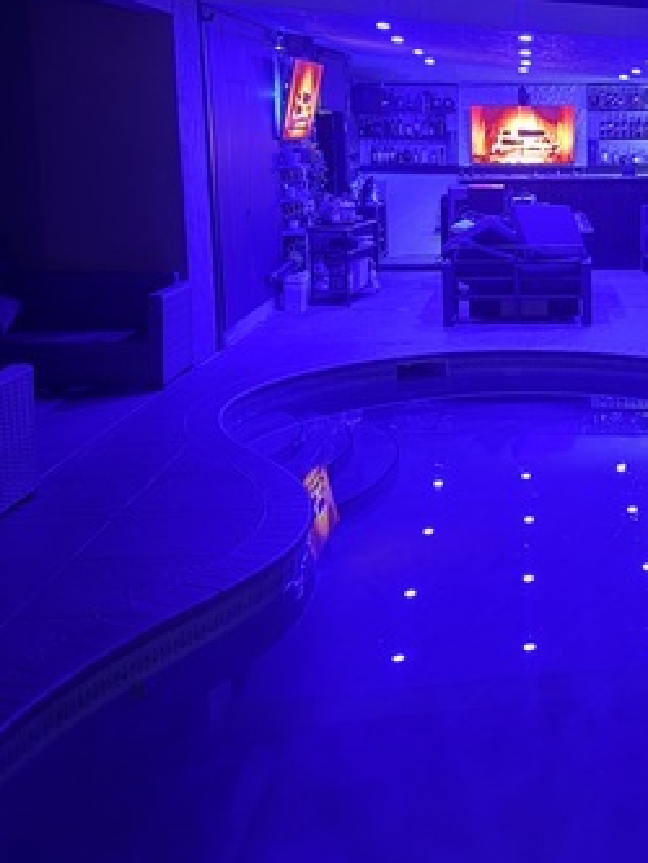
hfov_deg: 29.2
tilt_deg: -9.7
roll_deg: +0.1
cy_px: 328
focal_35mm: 48
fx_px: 1197
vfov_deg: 39.4
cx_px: 568
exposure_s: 1/9
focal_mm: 6.76
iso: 1250
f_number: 1.78
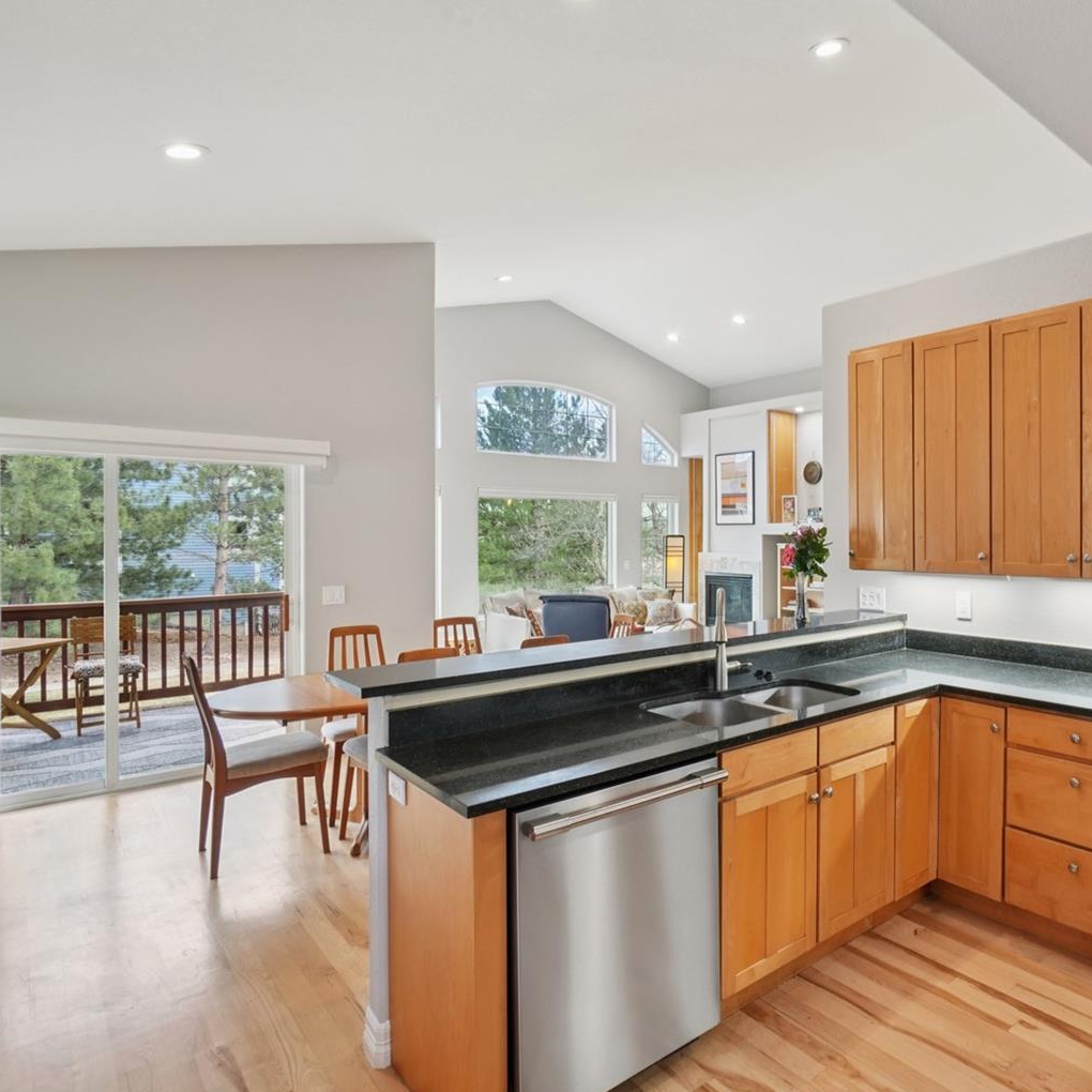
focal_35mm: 20
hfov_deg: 70.8
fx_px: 714
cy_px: 545
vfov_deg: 74.8
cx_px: 790
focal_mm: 10
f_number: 8
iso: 400
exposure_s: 1/15
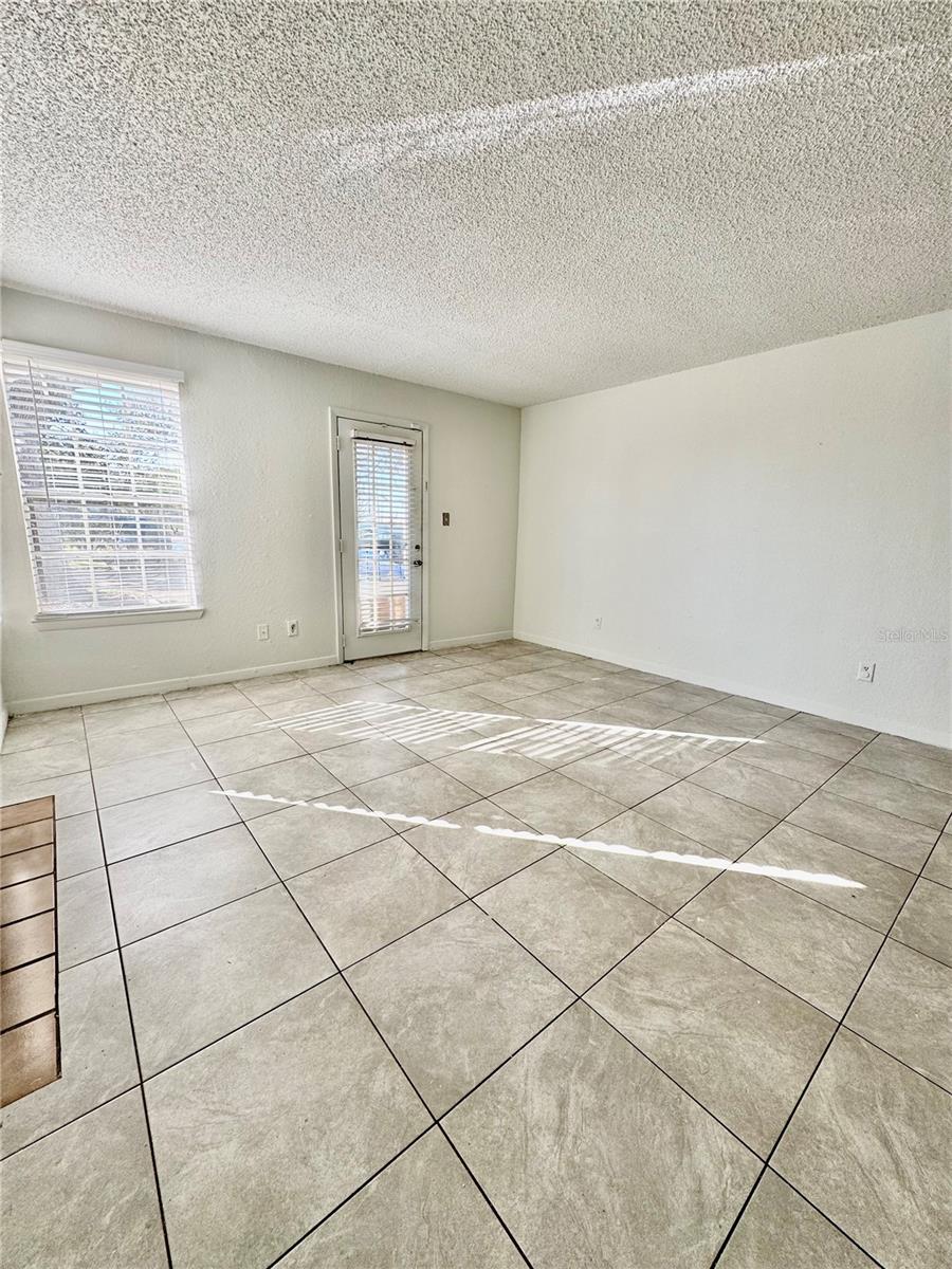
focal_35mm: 14
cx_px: 476
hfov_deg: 85.7
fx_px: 513
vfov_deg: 102.1
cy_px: 634
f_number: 2.2
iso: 64
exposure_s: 1/99
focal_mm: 2.22
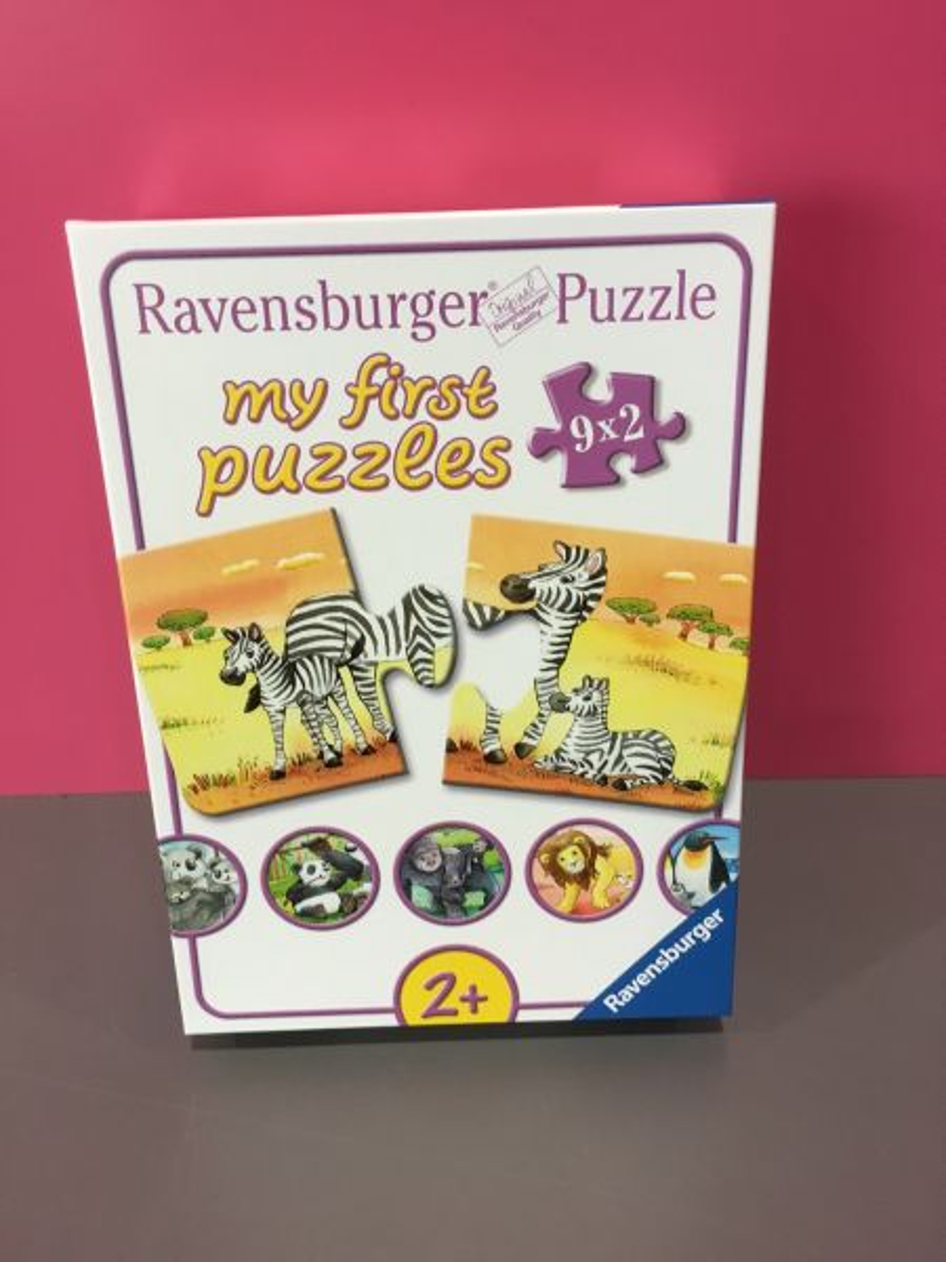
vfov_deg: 61.7
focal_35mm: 29
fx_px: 1057
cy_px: 631
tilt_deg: -36.1
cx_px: 473
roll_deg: +2.4
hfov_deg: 48.2
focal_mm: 4.15
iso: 125
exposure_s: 1/33
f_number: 2.2
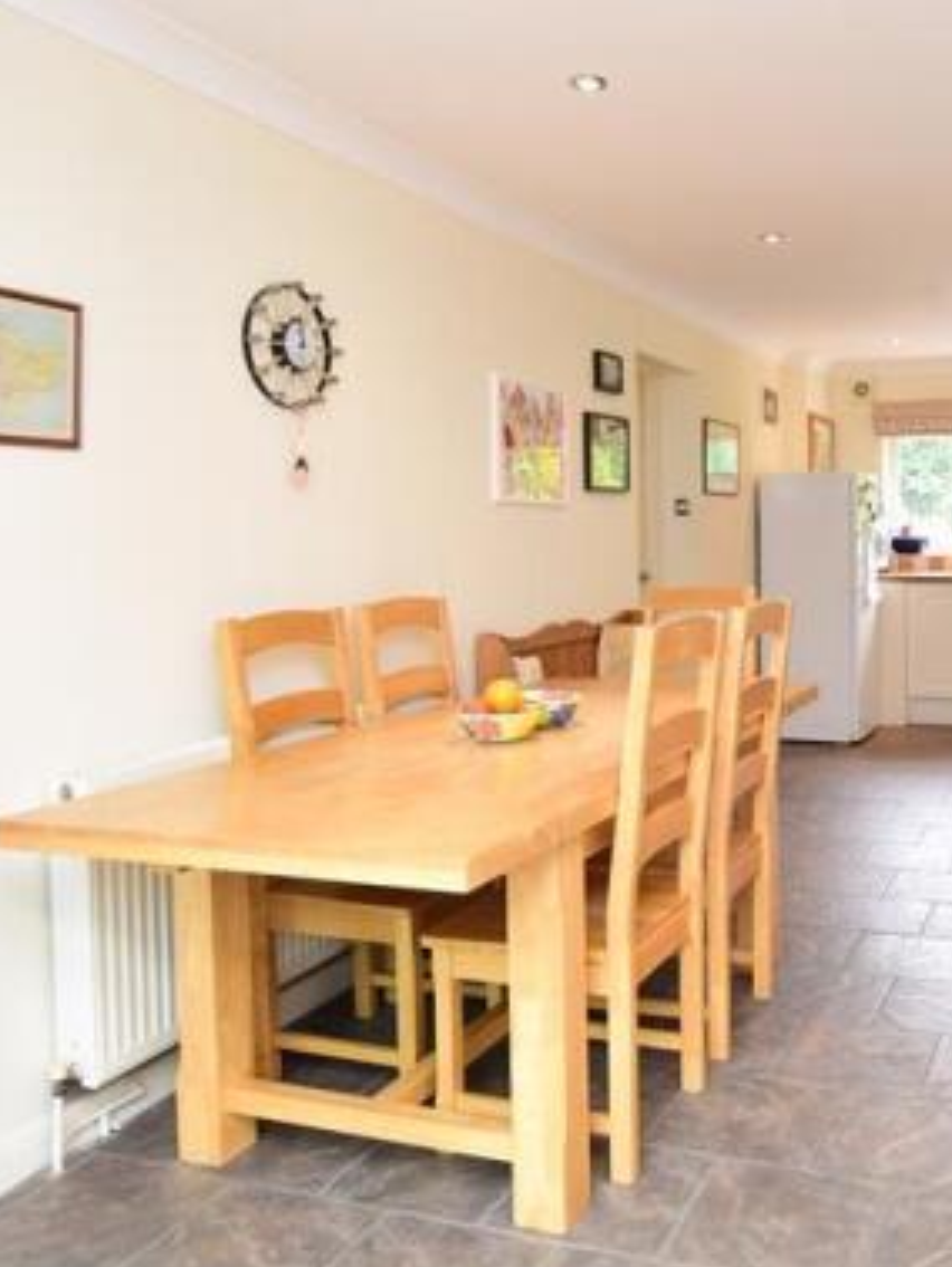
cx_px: 764
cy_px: 561
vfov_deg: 59.8
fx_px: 1099
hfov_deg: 44.5
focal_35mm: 30
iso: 200
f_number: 5
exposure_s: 1/13
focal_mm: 12
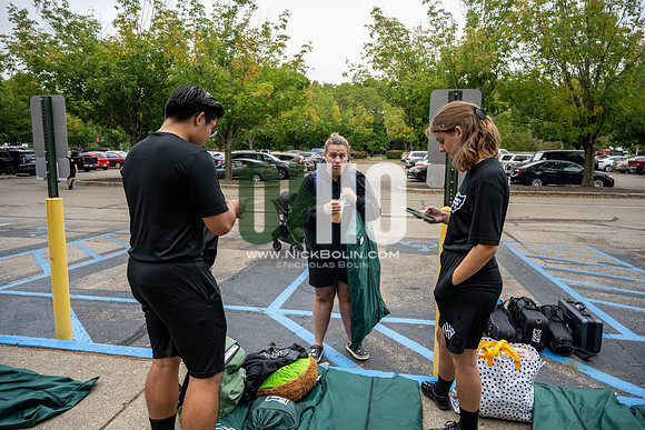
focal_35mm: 24
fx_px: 430
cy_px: 215
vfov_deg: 53.2
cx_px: 322
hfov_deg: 73.7
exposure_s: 1/4000
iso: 2000
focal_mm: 24
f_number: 4
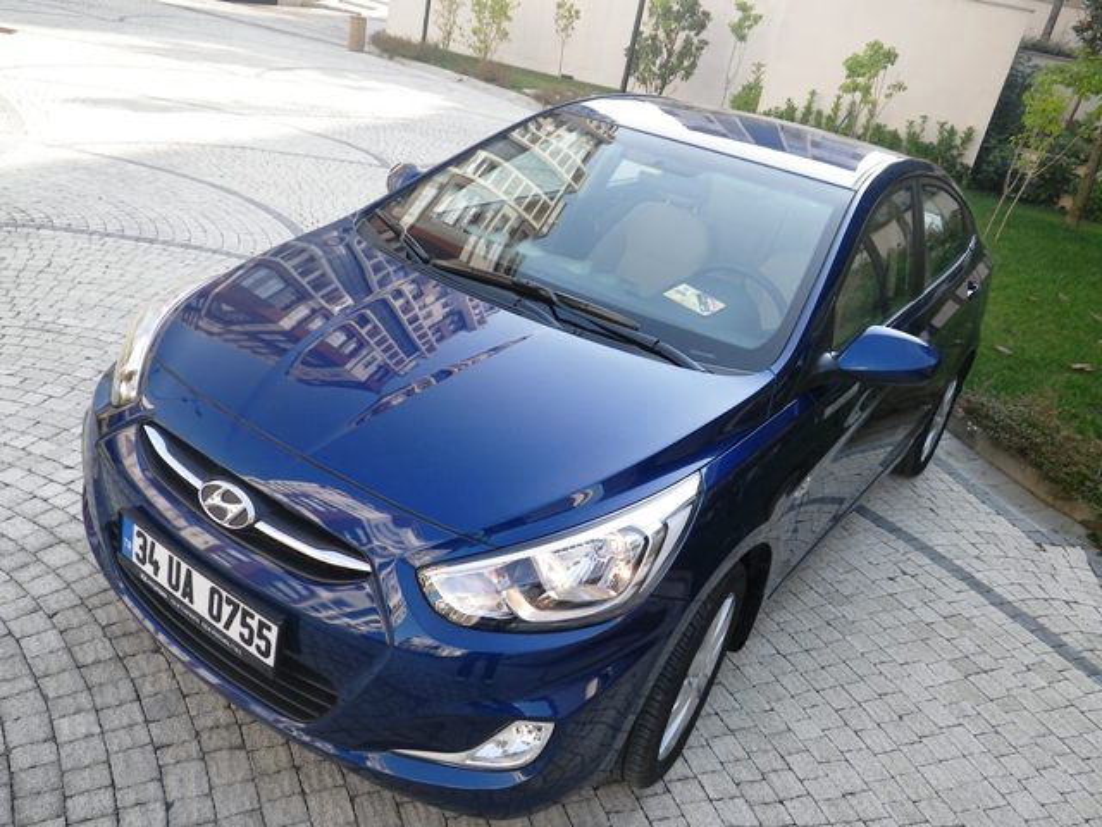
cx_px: 551
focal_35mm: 28
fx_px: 891
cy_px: 414
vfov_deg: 49.7
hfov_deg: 63.4
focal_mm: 5
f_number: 3.5
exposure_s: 1/125
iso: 80
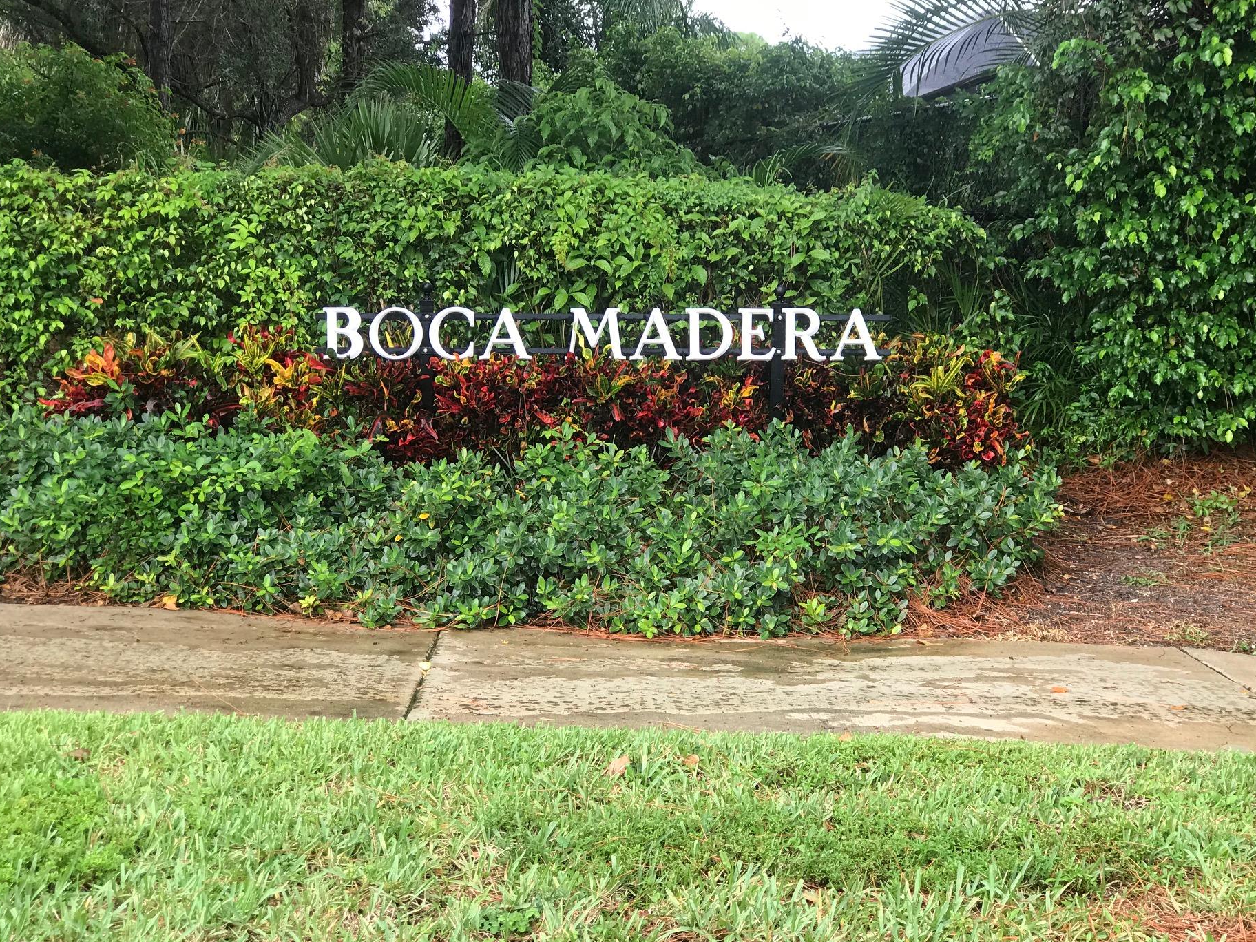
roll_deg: -0.4
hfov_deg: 30.7
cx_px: 676
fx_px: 2286
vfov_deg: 23.3
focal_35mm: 63
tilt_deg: -3.2
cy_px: 431
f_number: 2.8
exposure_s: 1/120
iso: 25
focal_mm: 6.6
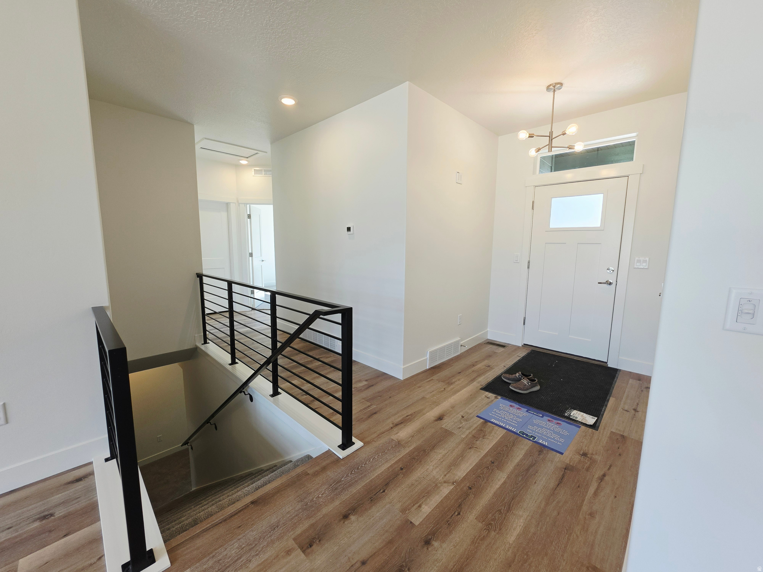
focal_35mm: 13
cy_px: 286
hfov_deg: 106.2
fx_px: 287
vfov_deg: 89.9
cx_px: 382
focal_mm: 2.2
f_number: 1.9
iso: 40
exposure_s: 1/120
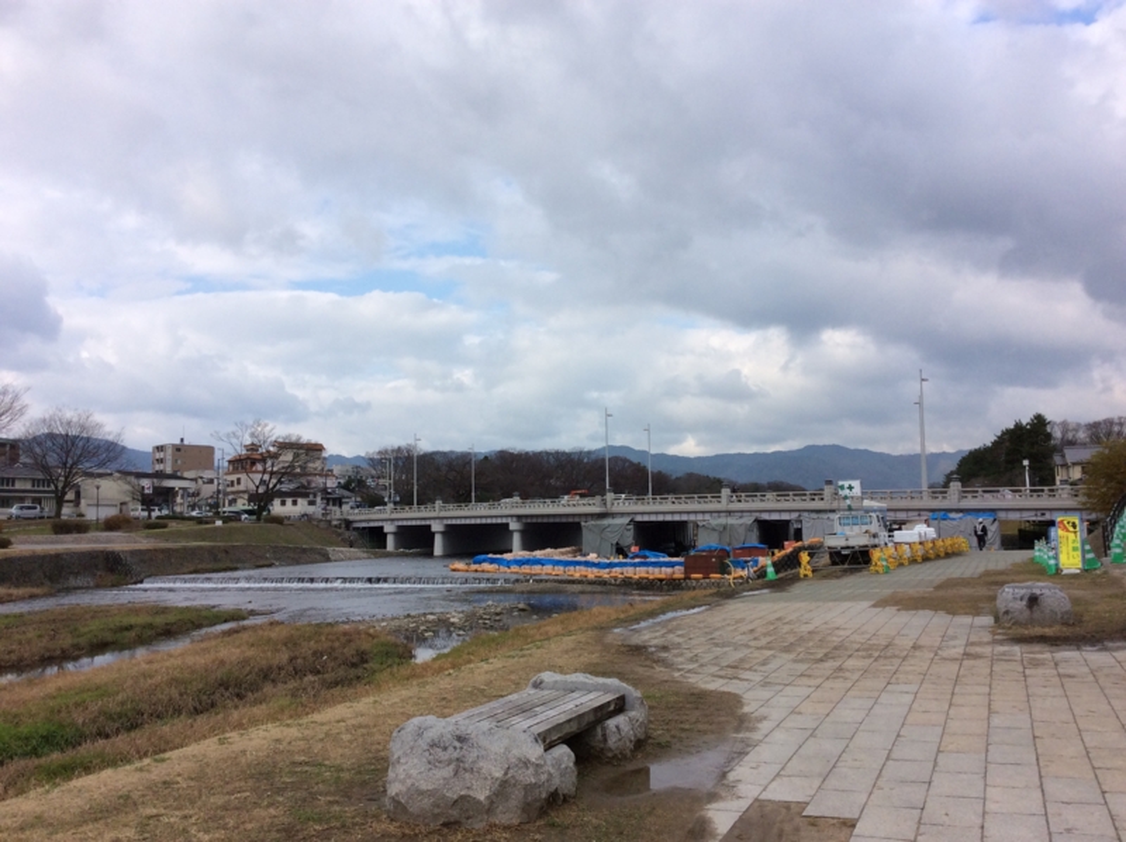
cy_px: 421
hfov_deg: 56.9
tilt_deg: +5.5
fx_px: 1040
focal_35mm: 32
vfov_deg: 44.1
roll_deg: +0.5
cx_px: 563
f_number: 2.4
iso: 32
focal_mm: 3.3
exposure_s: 1/1144
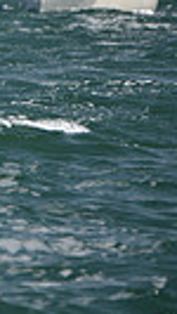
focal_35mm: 776
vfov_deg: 2.8
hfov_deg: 1.6
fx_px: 6462
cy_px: -44
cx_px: -479
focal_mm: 170
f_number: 5.6
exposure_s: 1/800
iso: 320
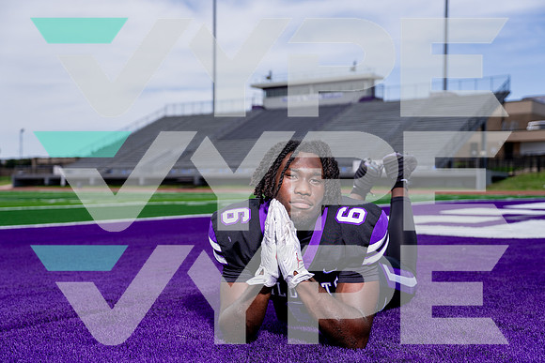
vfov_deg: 28.1
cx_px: 272
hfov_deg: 41.2
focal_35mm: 48
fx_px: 725
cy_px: 182
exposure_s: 1/1250
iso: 100
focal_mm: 47
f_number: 4
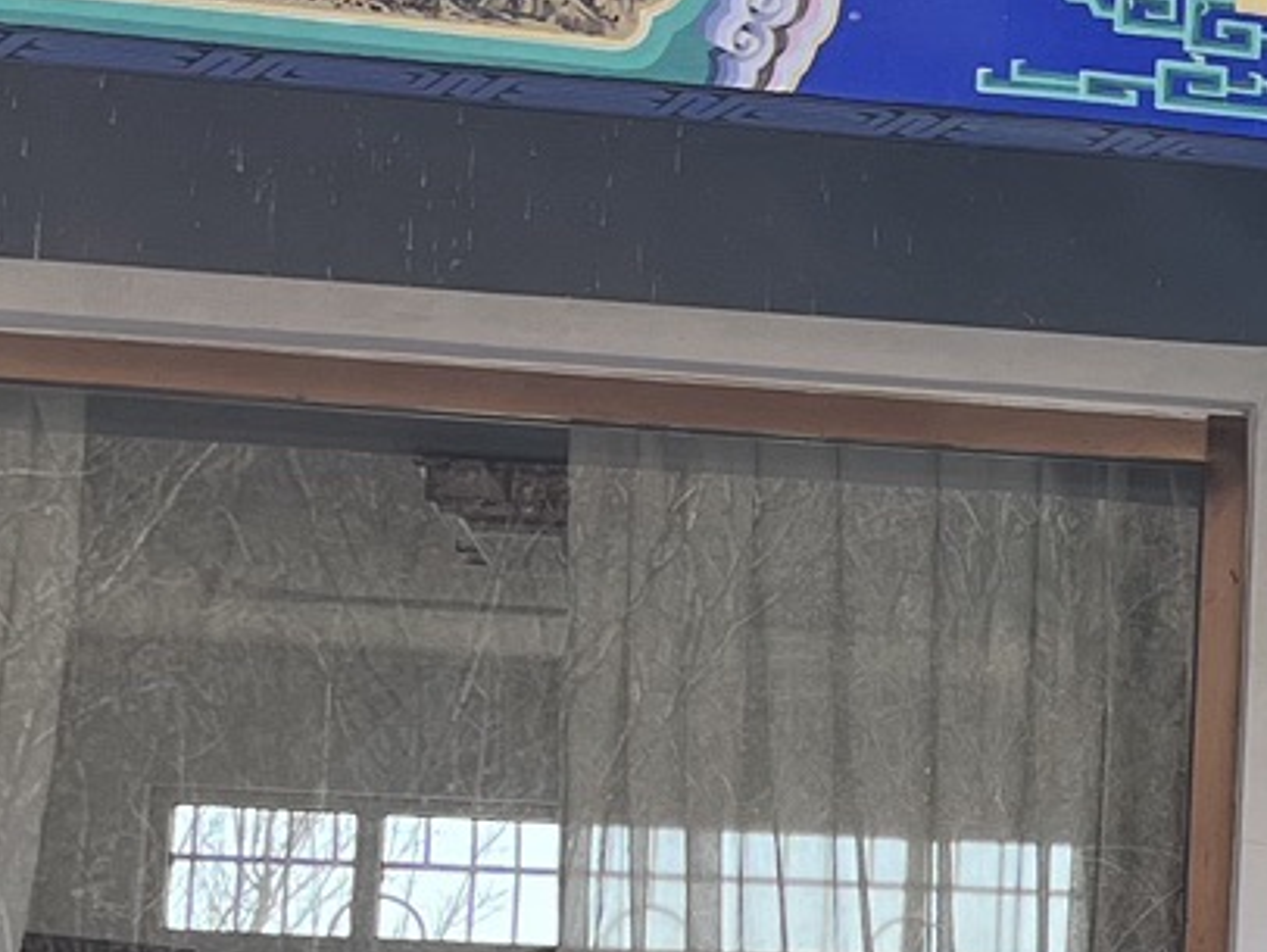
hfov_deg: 13.3
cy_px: 780
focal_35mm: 128
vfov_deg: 11.5
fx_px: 4688
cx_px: 2497
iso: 50
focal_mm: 5.1
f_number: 1.6
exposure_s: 1/943
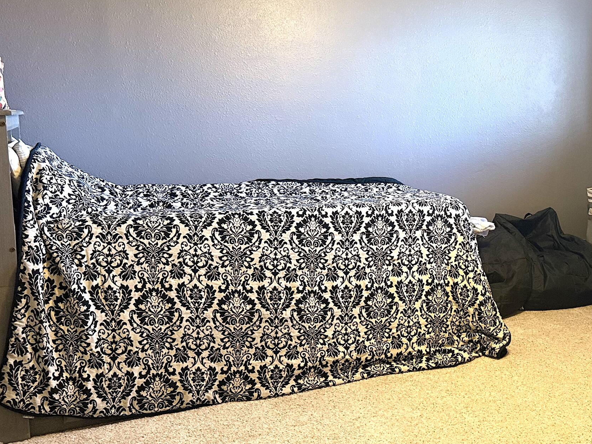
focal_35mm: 43
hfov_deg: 41.6
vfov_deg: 33.6
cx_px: 488
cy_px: 191
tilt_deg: -5.5
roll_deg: -0.1
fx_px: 735
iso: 400
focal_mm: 6.76
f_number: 1.78
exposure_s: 1/60
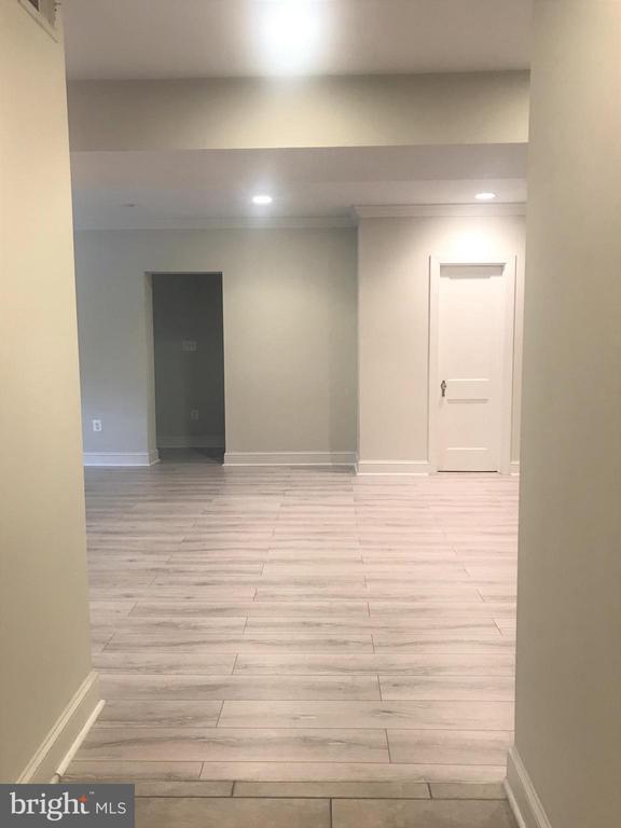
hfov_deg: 49.7
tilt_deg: -5.9
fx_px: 670
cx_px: 310
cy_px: 414
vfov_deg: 63.4
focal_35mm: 28
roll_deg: +1.3
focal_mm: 3.99
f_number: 1.8
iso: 40
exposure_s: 1/15
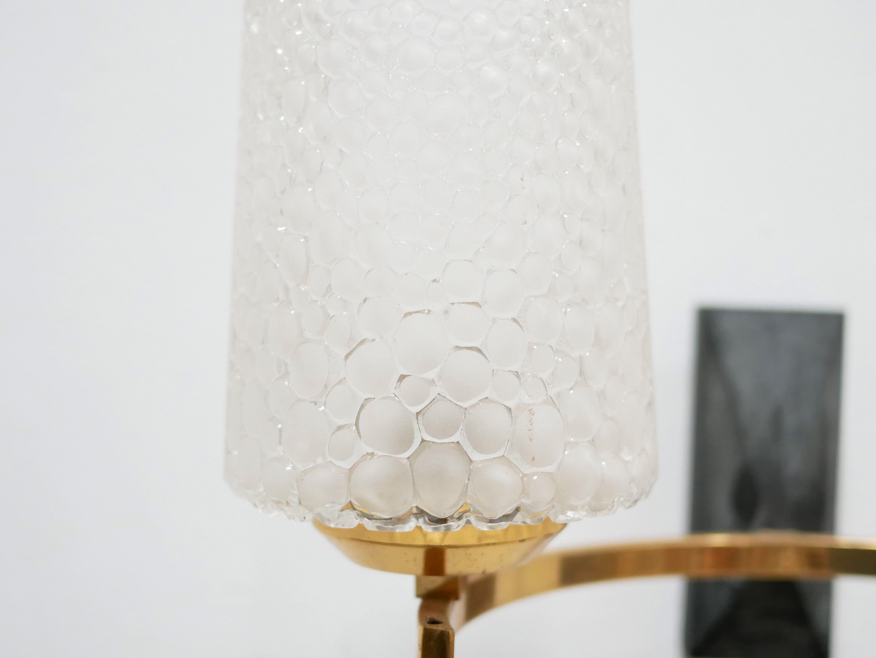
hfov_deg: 35.5
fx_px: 1367
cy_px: 298
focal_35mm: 54
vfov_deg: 27.0
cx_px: 422
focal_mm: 20
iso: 800
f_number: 1.7
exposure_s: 1/60
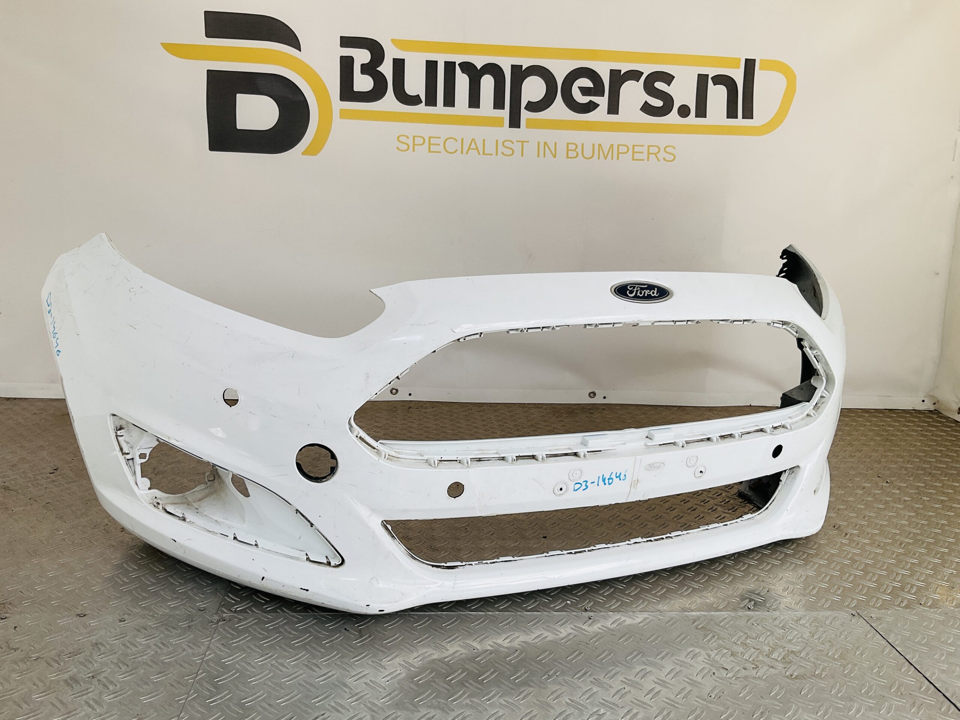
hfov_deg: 61.7
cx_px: 480
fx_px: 804
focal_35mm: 29
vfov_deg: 48.2
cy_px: 360
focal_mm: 3
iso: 16
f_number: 1.8
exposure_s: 1/473
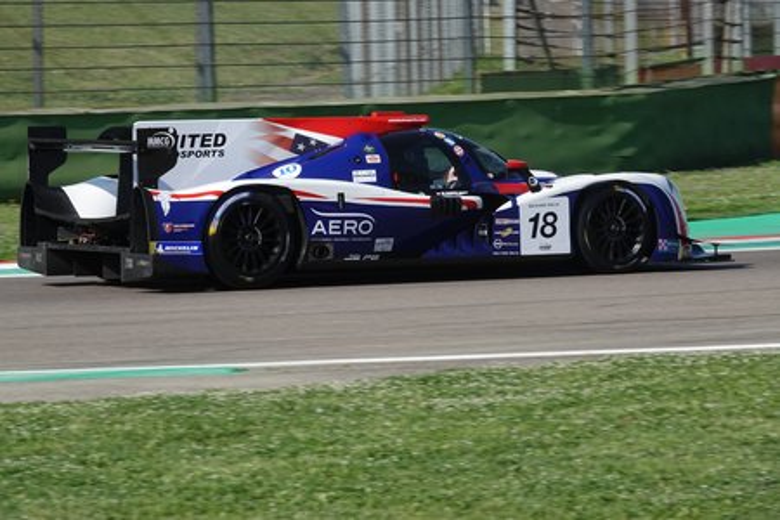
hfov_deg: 9.3
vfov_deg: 6.2
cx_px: 390
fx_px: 4788
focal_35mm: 221
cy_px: 260
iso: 160
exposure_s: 1/500
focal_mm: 81.1
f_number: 6.3
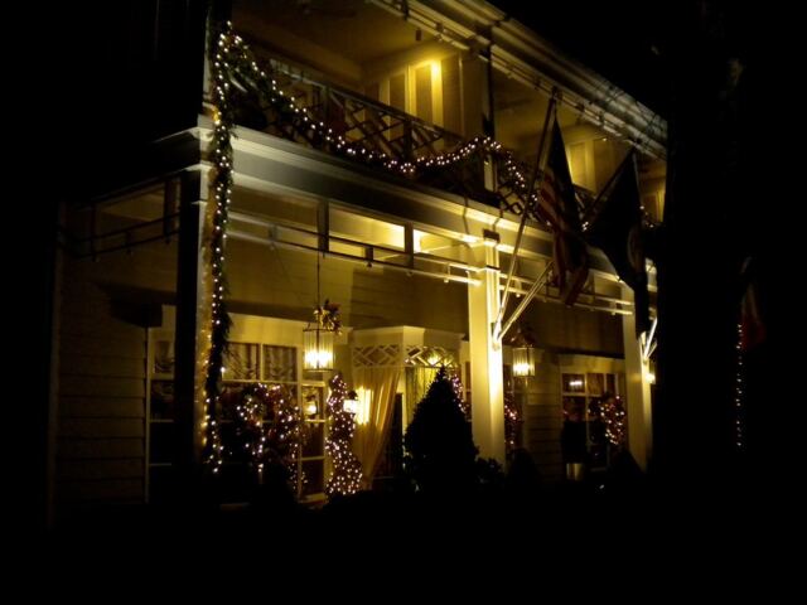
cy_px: 302
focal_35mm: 35
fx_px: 816
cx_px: 404
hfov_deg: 52.6
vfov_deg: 40.7
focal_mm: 6.3
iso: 400
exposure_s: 1/19.8
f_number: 3.1
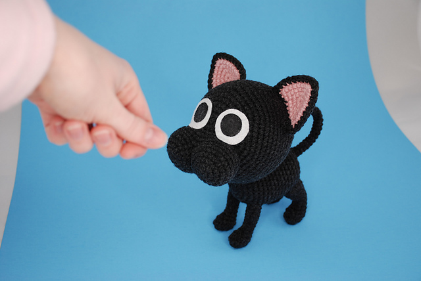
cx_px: 210
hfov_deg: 37.8
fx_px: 615
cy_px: 140
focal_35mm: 52
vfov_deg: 25.8
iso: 100
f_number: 4.2
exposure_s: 1/50
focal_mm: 35
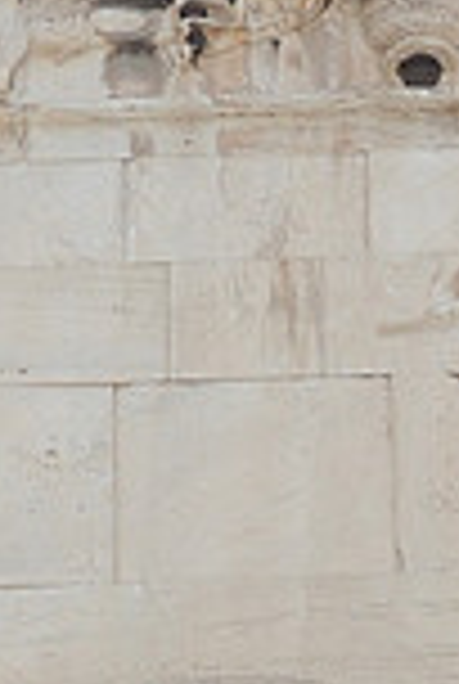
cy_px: 954
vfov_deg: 14.2
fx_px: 2608
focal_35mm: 137
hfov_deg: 10.0
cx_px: 322
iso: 200
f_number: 3.5
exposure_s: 1/1300
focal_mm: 8.8
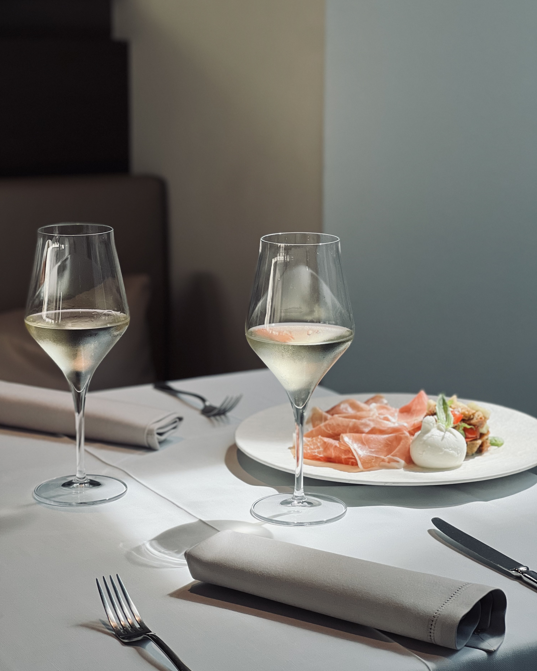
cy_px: 321
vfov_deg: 23.6
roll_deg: +0.3
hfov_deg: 18.9
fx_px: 1609
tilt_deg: -9.5
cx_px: 269
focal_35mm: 81
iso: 125
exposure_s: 1/100
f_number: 2.8
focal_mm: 9
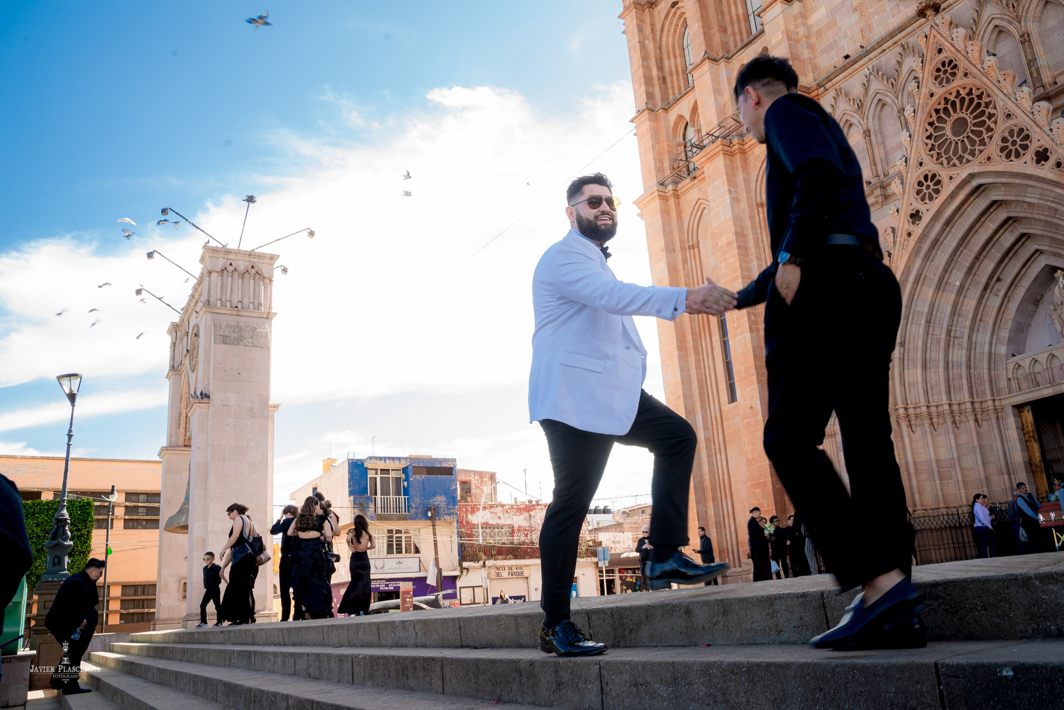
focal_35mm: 28
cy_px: 355
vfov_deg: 46.4
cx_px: 532
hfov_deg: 65.5
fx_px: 828
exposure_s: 1/100
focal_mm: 28
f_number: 14
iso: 800
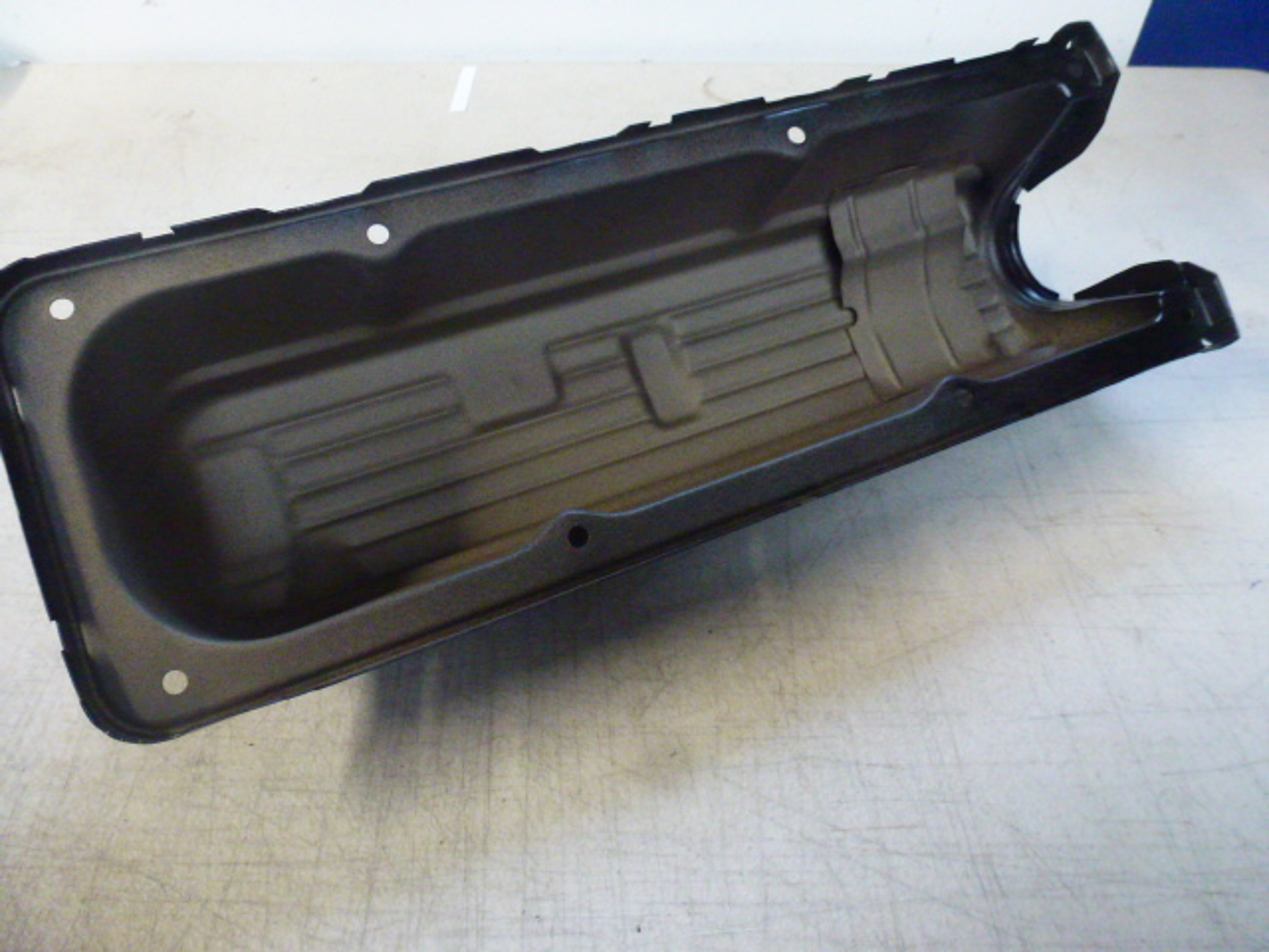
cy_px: 476
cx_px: 634
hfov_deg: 71.6
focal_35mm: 24
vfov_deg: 56.8
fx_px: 880
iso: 800
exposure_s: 1/30
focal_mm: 4.3
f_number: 3.3
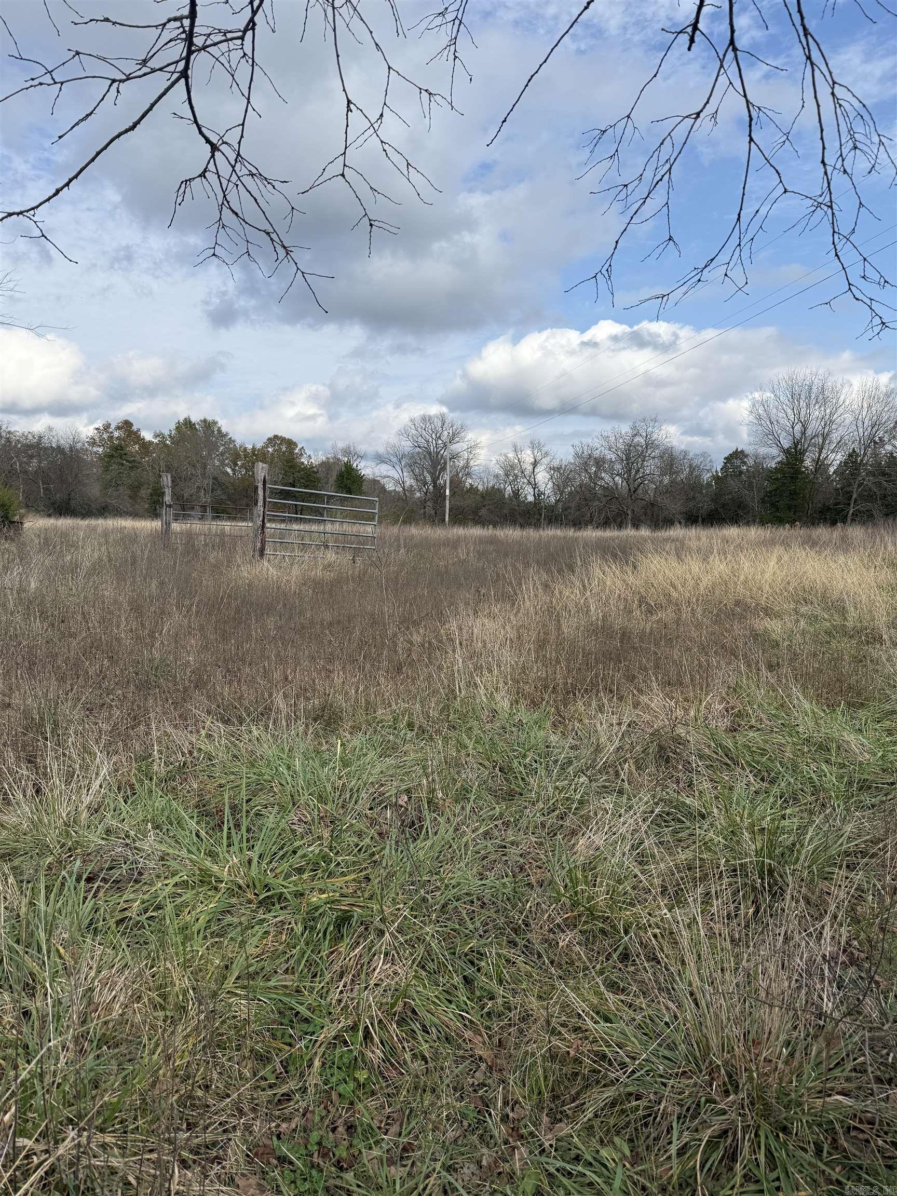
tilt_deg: -5.5
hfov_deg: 56.8
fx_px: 829
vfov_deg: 71.6
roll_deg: -0.2
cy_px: 598
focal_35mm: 24
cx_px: 448
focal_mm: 6.76
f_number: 1.78
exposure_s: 1/4167
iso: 80
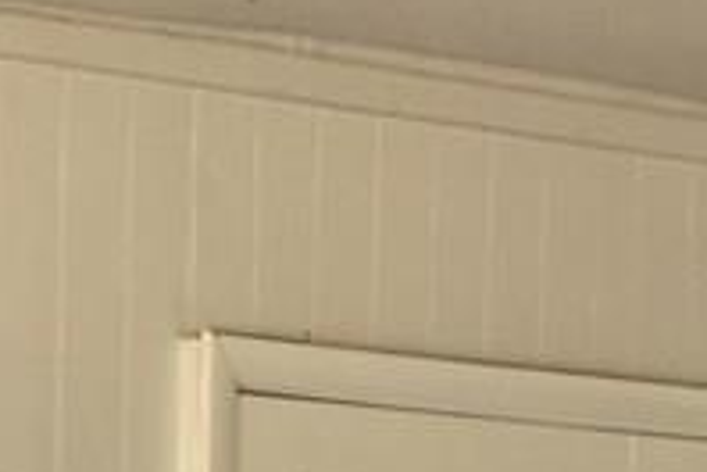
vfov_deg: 8.6
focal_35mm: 156
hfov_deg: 12.1
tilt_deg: +0.5
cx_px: -546
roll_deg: -1.3
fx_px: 3063
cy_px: 722
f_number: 2.2
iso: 32
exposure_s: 1/139
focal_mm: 4.15
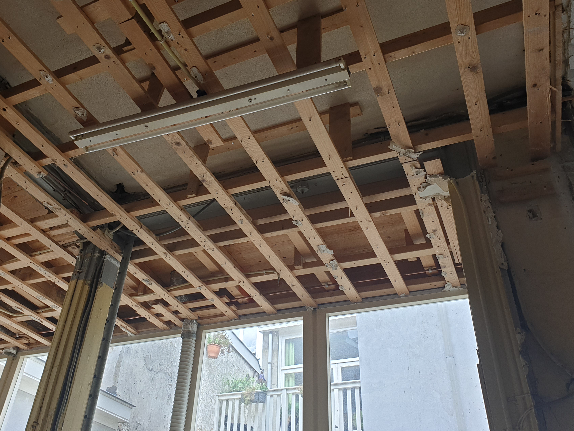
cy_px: 200
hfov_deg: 58.1
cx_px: 244
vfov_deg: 45.4
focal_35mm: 31
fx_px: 514
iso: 50
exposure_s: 1/103
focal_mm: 4.3
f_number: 2.4
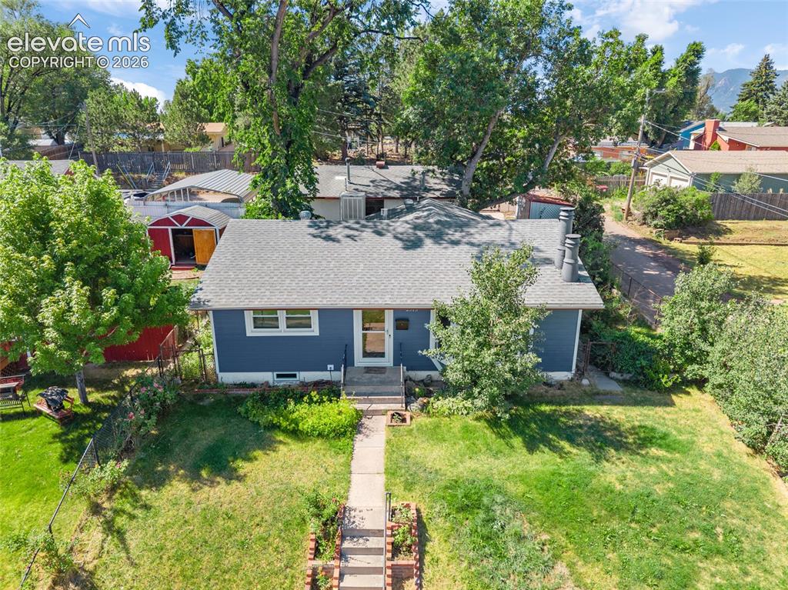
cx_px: 394
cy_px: 295
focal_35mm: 24
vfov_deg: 56.8
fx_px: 546
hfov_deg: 71.6
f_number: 1.8
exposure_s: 1/1500
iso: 240
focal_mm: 8.67
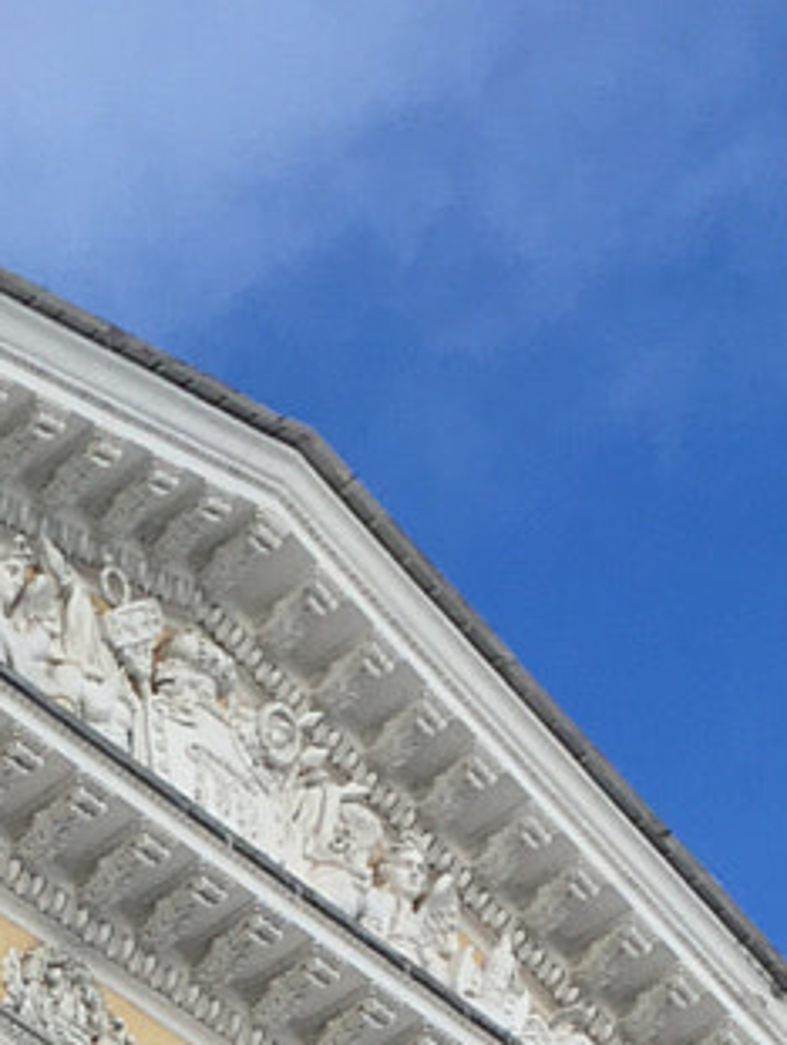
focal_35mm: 149
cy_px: 1986
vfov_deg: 12.0
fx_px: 4507
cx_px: -336
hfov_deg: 9.7
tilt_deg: +27.6
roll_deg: +4.1
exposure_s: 1/1374
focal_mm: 4.15
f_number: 2.2
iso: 25
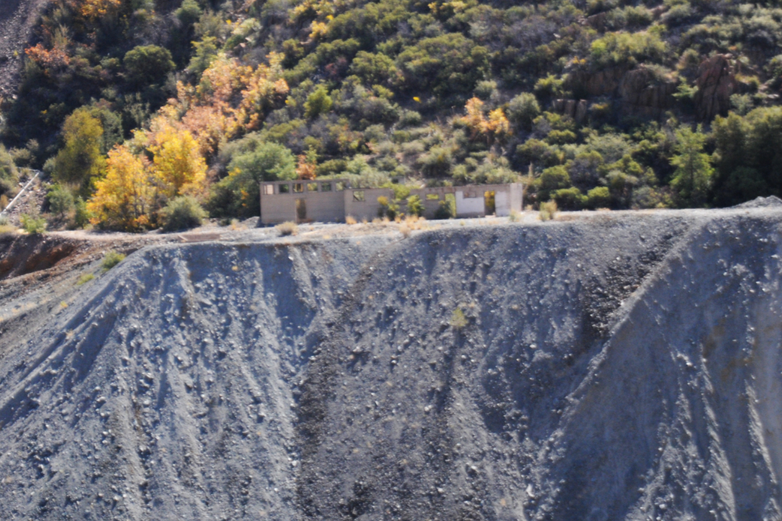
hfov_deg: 20.0
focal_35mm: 102
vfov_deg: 13.4
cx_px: 391
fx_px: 2215
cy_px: 260
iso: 640
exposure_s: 1/1600
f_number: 4.8
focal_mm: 68
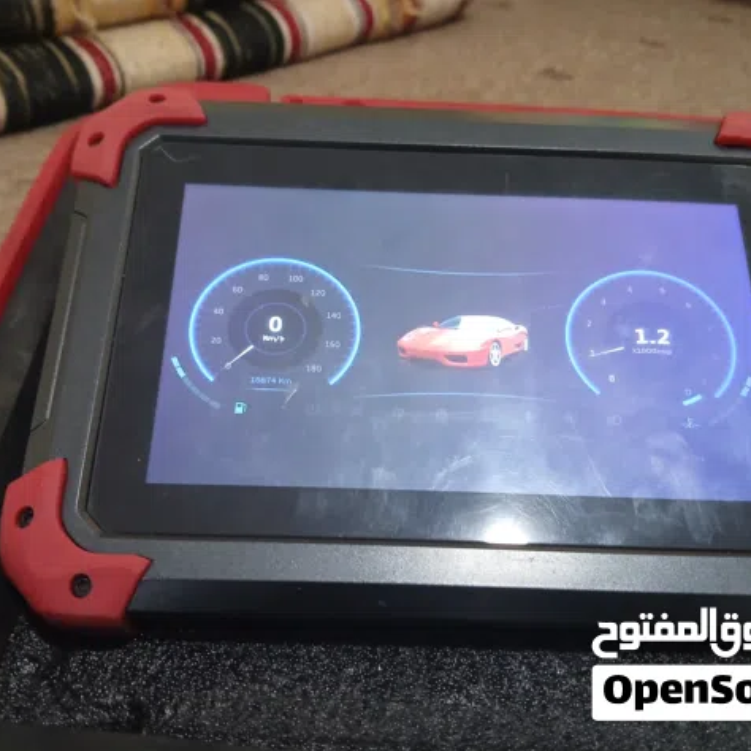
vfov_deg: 52.5
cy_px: 379
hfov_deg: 52.5
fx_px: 761
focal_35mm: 31
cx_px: 353
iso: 320
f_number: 1.8
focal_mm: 3.98
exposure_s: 1/33.3
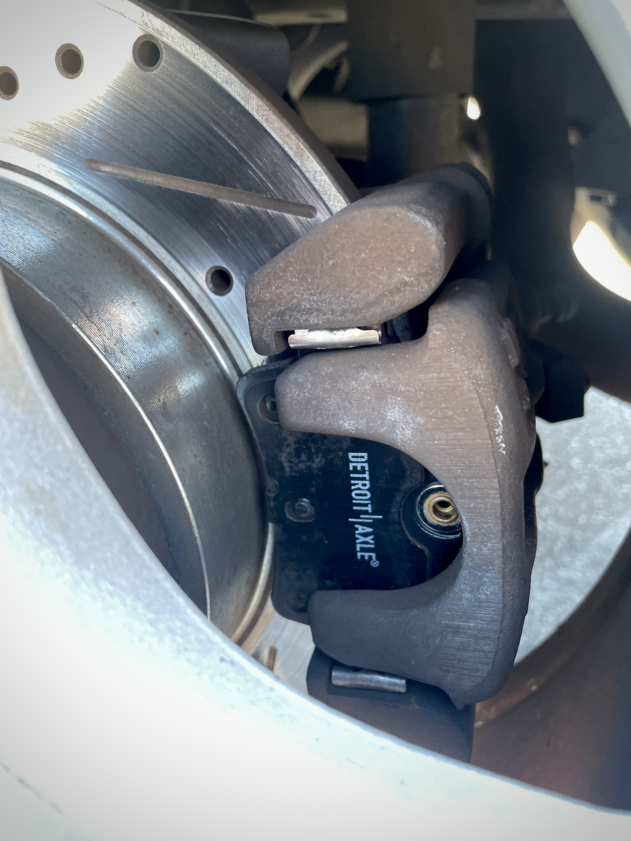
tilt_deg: -25.0
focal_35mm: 26
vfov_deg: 67.3
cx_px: 316
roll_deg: -1.9
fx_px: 632
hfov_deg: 53.1
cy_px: 420
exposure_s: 1/121
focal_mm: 4.2
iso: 125
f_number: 1.6
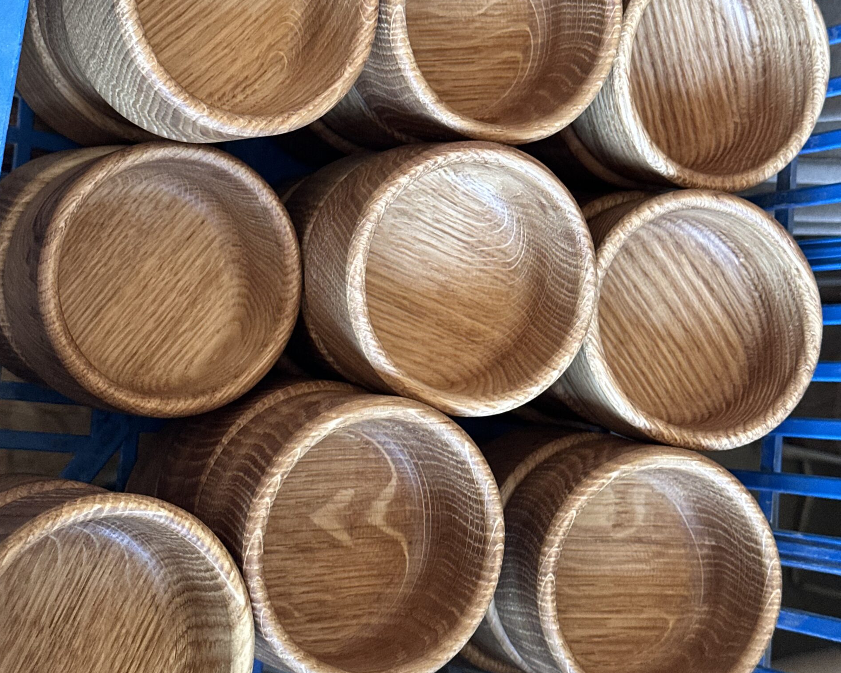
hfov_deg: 30.0
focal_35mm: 63
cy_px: 201
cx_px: 418
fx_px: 1568
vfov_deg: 24.0
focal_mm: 6.86
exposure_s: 1/46
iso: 250
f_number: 1.78
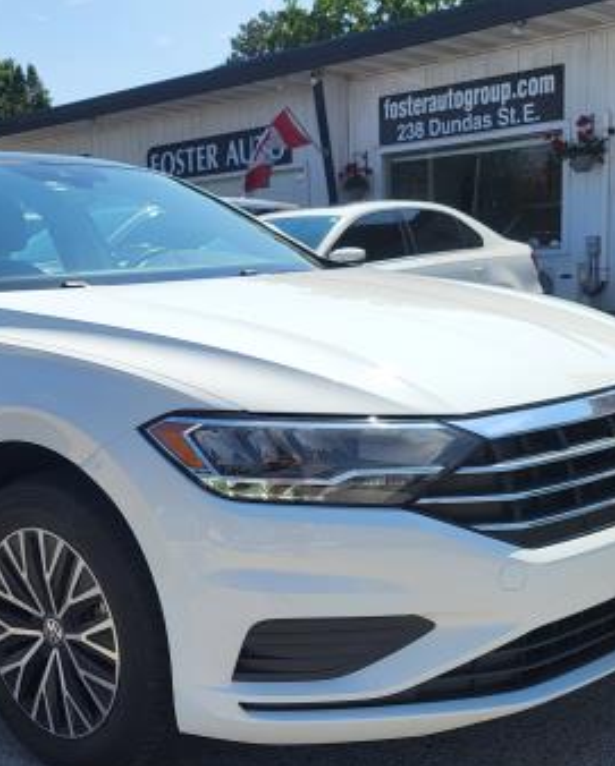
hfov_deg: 31.0
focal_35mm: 48
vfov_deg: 38.6
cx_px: 166
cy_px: 467
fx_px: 1091
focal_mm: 5.4
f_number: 1.8
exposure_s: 1/2723
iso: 40
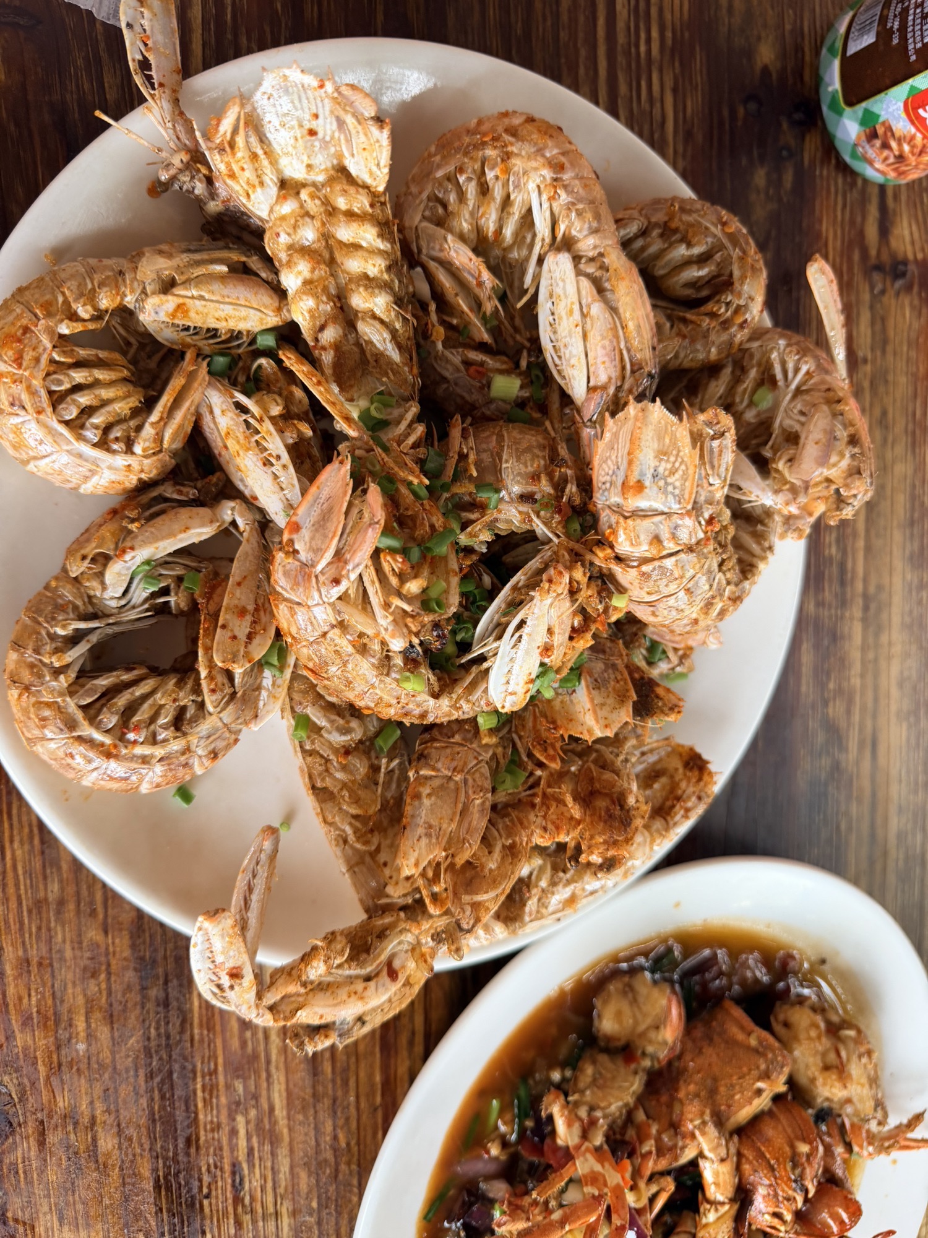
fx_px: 858
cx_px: 464
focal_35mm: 24
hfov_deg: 56.8
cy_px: 619
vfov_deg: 71.6
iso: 100
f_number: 1.78
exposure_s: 1/121
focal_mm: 6.76
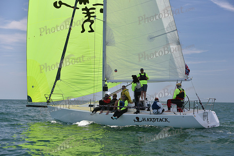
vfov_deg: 19.5
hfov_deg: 28.8
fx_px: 455
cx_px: 117
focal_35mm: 70
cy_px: 78
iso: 400
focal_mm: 70
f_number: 6.3
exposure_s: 1/800
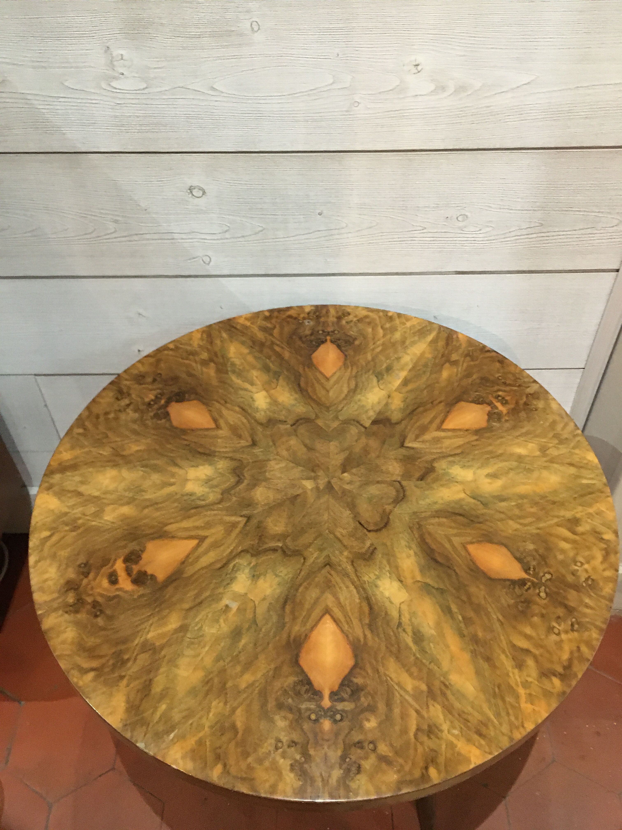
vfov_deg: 61.7
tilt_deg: -47.7
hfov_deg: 48.2
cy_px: 415
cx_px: 311
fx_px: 695
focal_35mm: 29
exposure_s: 1/17
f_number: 2.2
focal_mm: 4.15
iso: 250
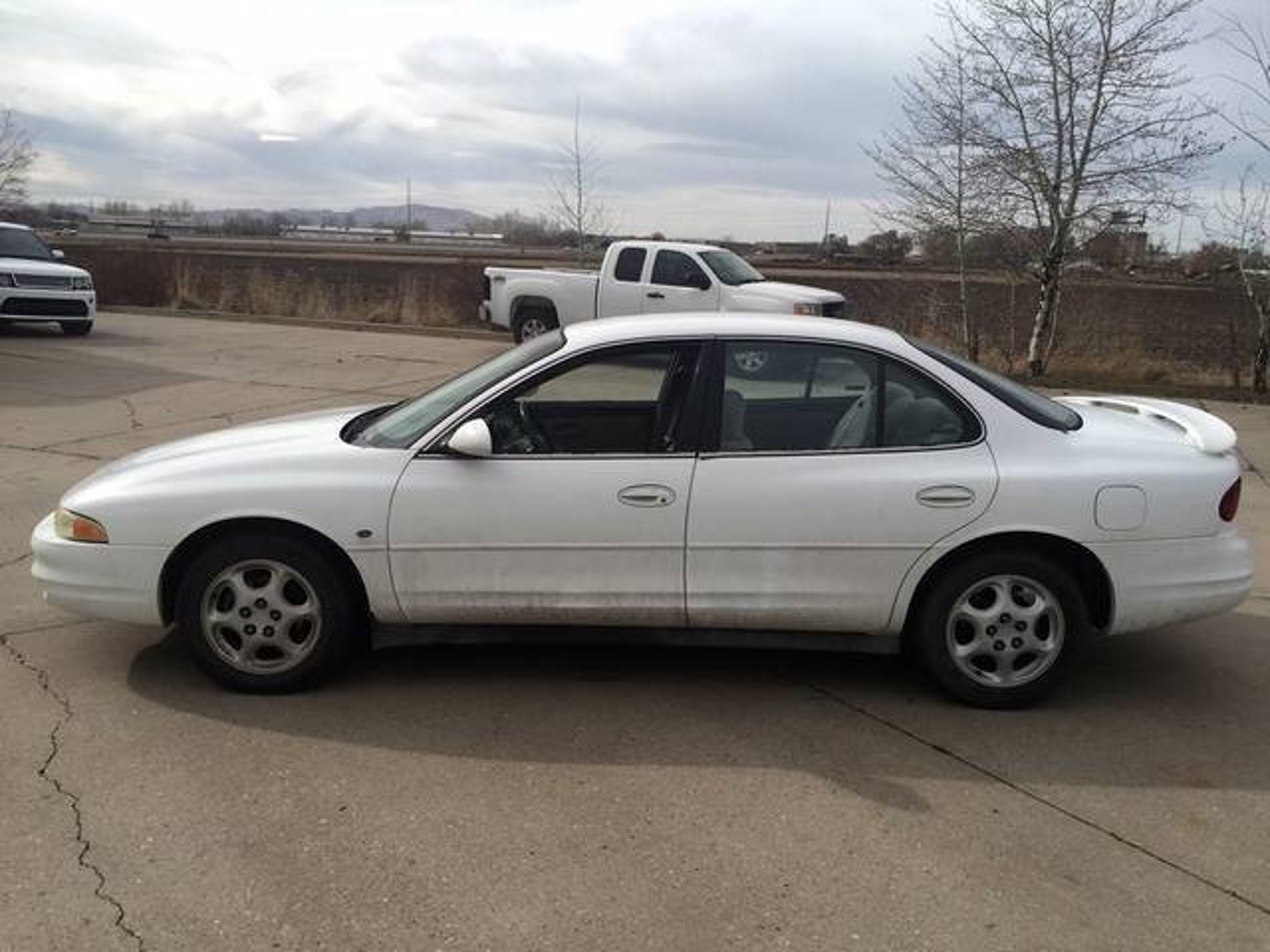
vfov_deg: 48.2
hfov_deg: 61.7
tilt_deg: -11.7
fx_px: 1064
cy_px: 476
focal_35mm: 29
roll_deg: -3.3
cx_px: 635
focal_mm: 4.15
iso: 32
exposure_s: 1/1980
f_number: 2.2
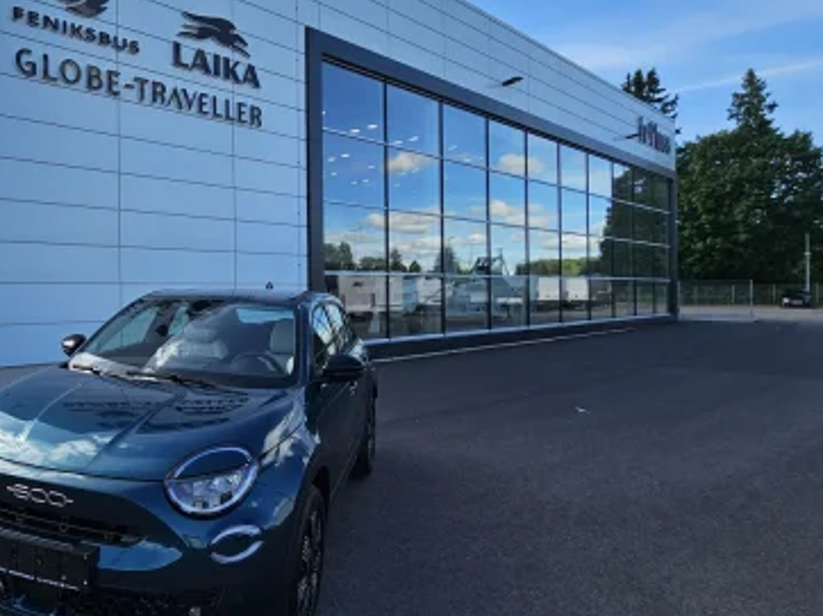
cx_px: 202
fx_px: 546
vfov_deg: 58.8
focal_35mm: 23
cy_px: 298
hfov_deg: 69.0
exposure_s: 1/1799
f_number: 2.2
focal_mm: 2.2
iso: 50
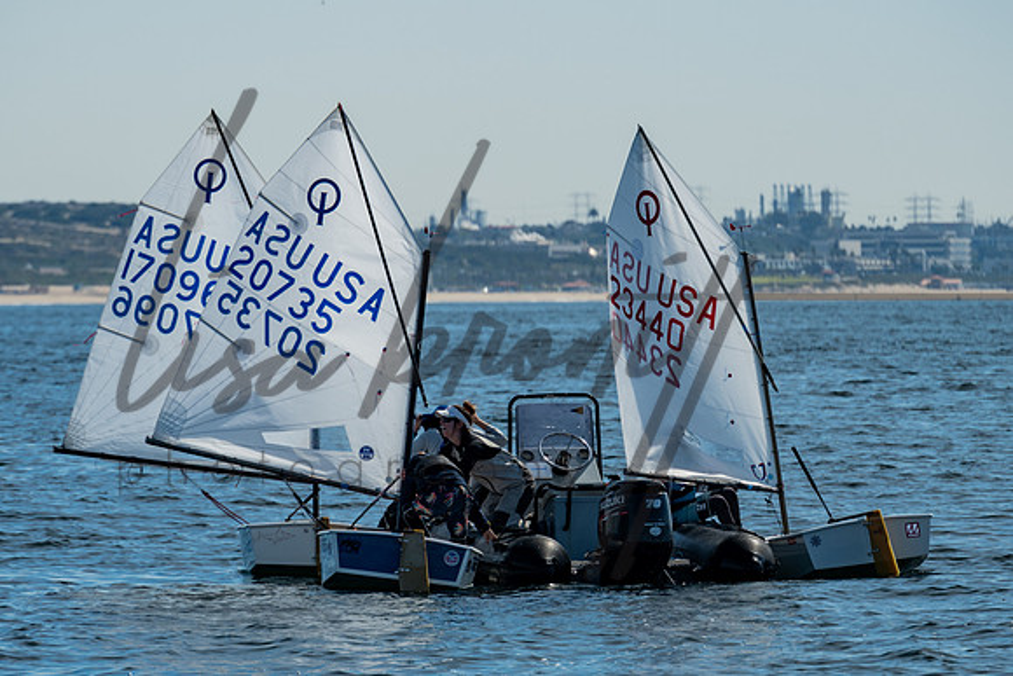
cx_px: 500
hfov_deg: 5.9
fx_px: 9762
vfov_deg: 4.0
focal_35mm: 347
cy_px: 345
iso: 100
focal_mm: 200
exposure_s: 1/320
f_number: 6.3
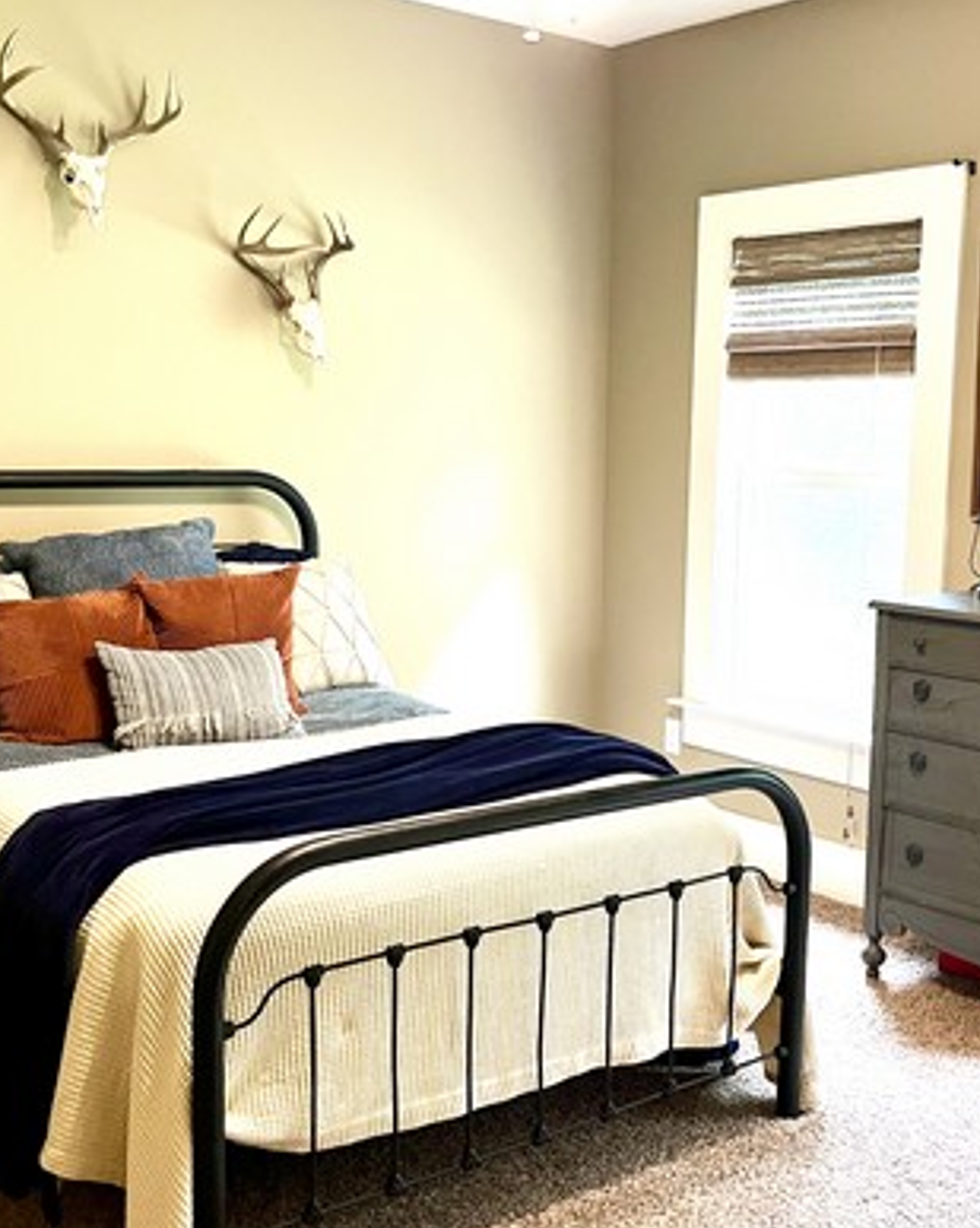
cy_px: 603
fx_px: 1525
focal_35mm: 42
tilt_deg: -5.8
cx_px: 571
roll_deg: +0.2
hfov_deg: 35.6
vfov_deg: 43.9
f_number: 1.6
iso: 320
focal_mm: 5.1
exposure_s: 1/60
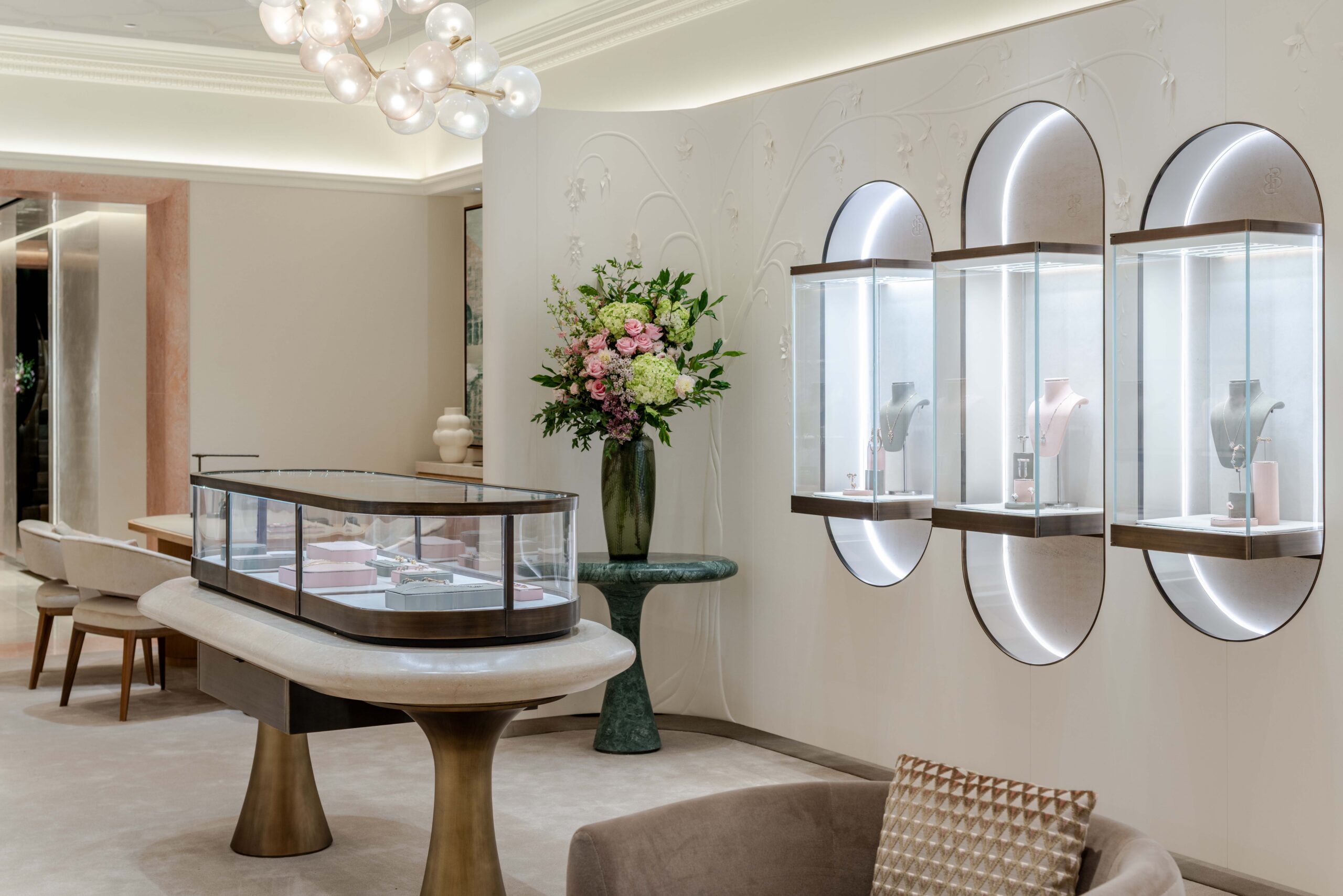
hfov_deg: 43.6
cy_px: 448
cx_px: 672
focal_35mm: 45
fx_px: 1679
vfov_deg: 29.9
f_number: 6.3
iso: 64
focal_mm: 45
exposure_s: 1/20
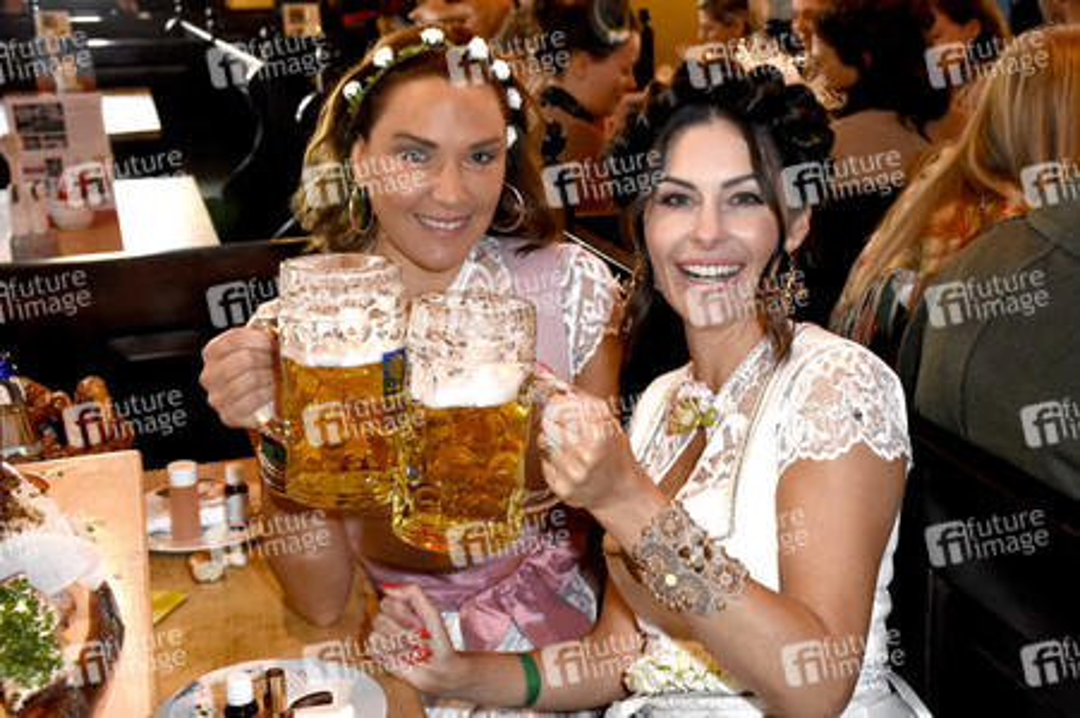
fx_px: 1439
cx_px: 540
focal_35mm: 48
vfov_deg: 28.0
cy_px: 359
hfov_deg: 41.1
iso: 3200
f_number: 6.3
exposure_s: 1/60
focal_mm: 32
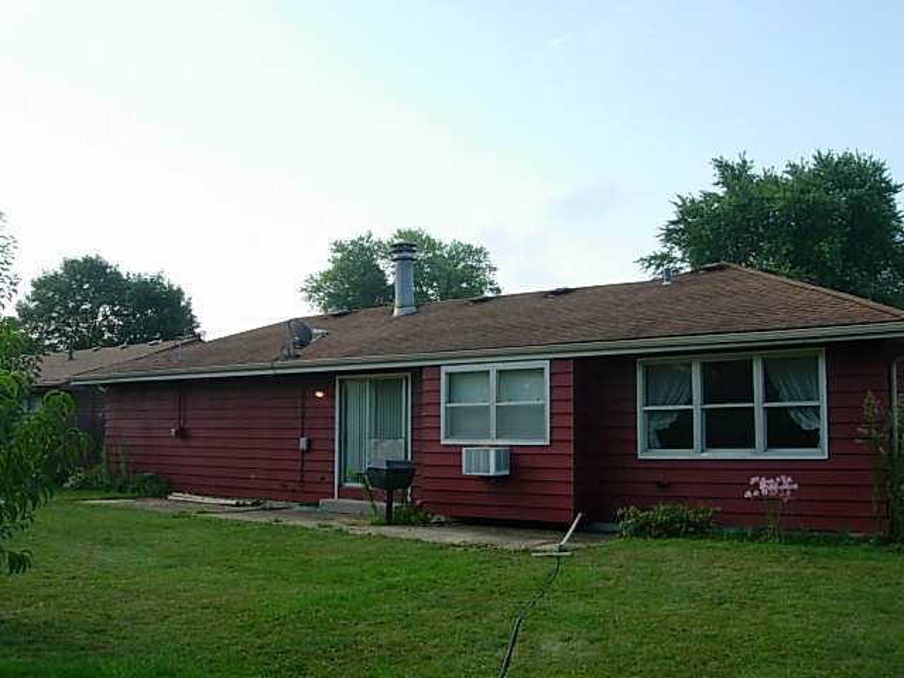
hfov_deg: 49.0
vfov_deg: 37.7
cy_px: 339
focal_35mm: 38
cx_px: 452
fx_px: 992
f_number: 4.8
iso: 79
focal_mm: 7.8
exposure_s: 1/322
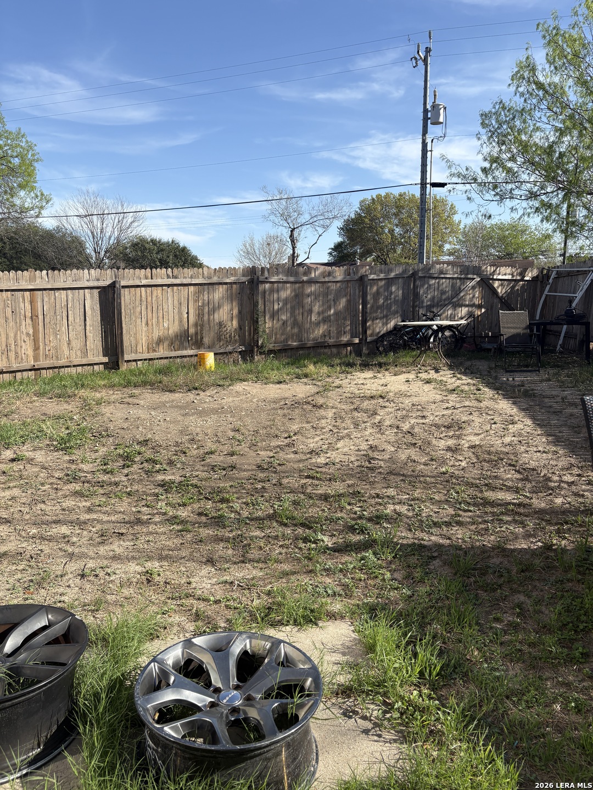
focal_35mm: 26
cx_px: 296
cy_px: 395
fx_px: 594
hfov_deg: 53.1
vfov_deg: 67.3
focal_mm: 5.96
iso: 50
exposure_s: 1/2538
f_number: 1.6
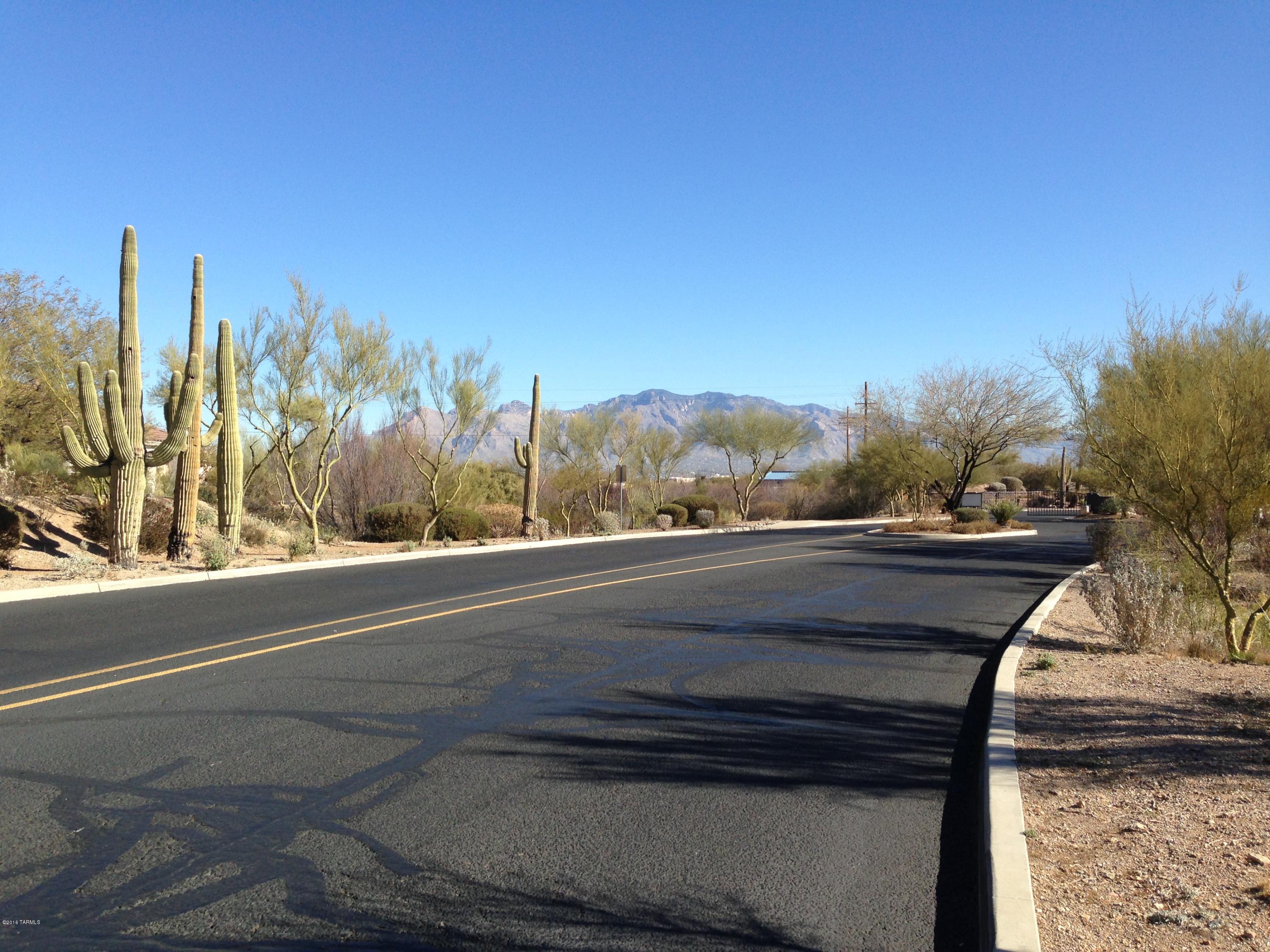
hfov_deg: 55.4
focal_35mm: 33
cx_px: 635
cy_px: 476
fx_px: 1211
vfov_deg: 42.9
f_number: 2.4
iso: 50
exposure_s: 1/1232
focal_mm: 4.13
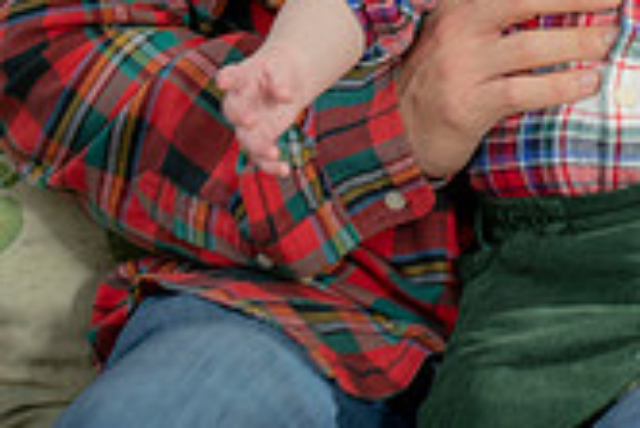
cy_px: -229
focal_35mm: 262
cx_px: 810
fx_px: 4662
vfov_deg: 5.2
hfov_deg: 7.8
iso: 320
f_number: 5.6
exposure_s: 1/200
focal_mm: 75
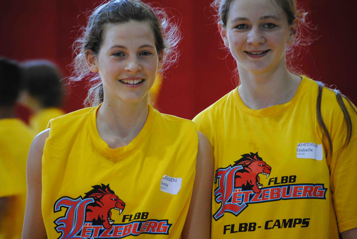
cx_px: 178
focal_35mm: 180
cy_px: 120
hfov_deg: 11.4
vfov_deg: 7.7
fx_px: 1787
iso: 800
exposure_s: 1/40
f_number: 4.8
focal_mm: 120
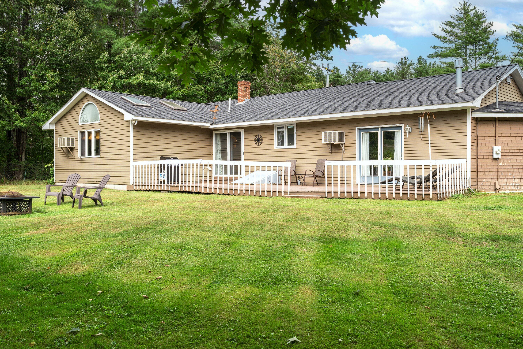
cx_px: 262
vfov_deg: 37.9
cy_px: 174
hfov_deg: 54.4
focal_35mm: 35
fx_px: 508
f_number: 8
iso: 320
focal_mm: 35
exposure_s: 1/320
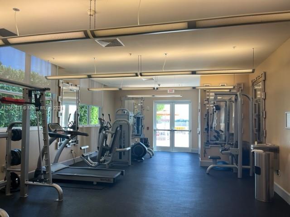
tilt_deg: +2.9
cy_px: 108
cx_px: 145
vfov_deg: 53.1
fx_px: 218
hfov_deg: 67.3
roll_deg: -0.1
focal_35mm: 26
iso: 32
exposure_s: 1/126
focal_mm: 5.1
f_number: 1.6
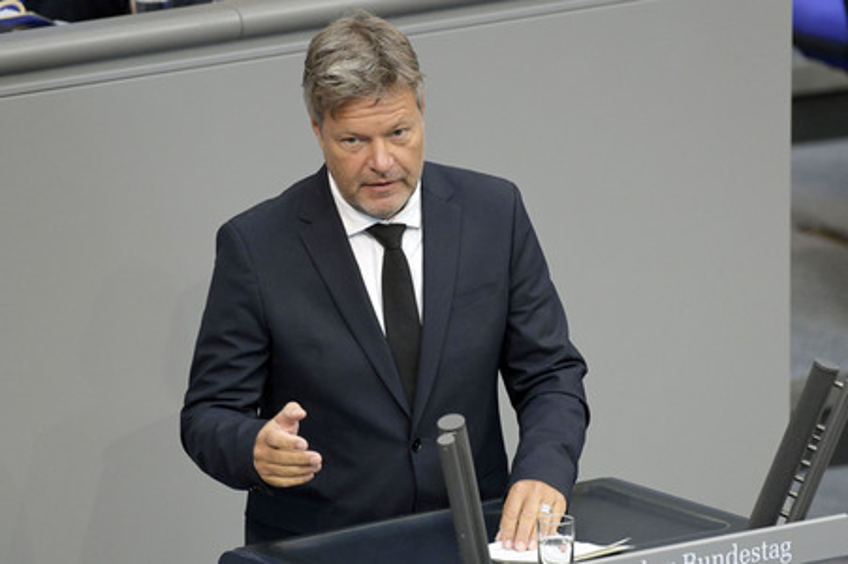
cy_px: 282
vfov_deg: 3.1
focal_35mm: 440
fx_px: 10357
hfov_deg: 4.7
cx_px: 424
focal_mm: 440
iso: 8000
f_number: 5.6
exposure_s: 1/400
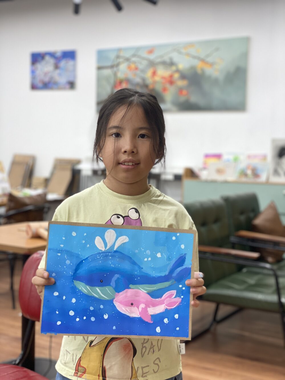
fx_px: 571
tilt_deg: -3.8
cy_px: 190
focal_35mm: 52
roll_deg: -1.8
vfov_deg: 36.8
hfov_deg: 28.0
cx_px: 142
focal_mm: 6
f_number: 2
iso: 125
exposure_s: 1/100
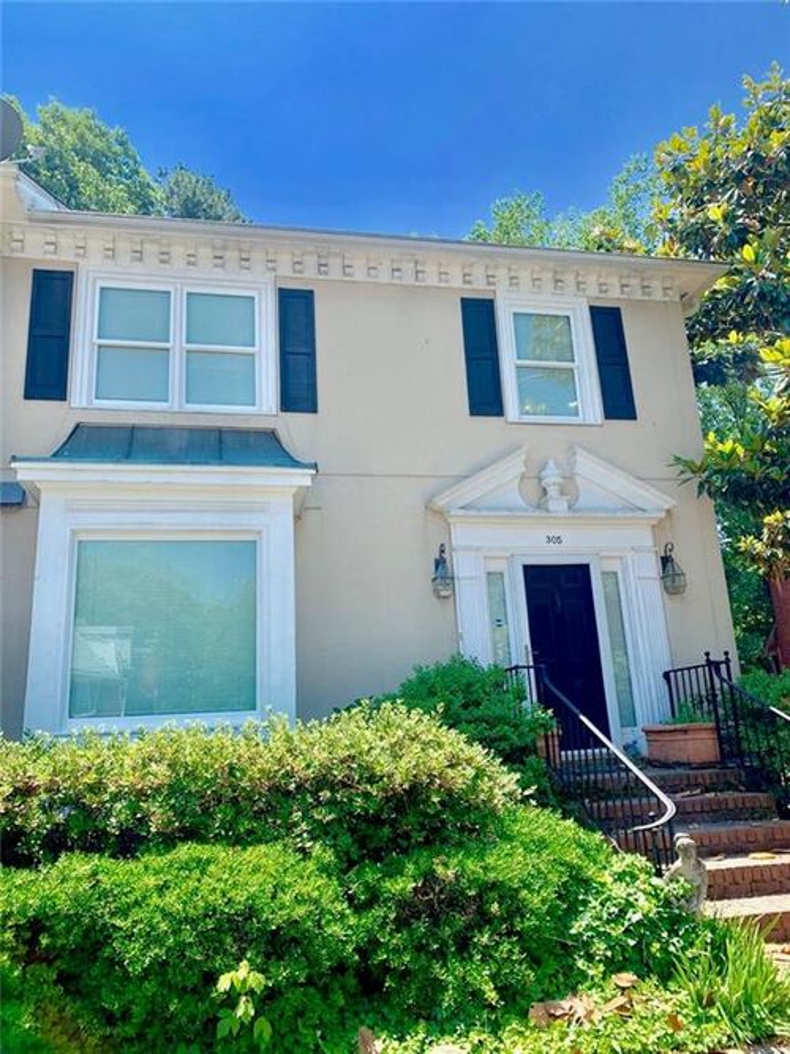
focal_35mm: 26
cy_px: 527
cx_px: 395
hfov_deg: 53.0
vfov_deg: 67.3
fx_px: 791
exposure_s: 1/1368
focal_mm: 4.25
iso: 25
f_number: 1.8
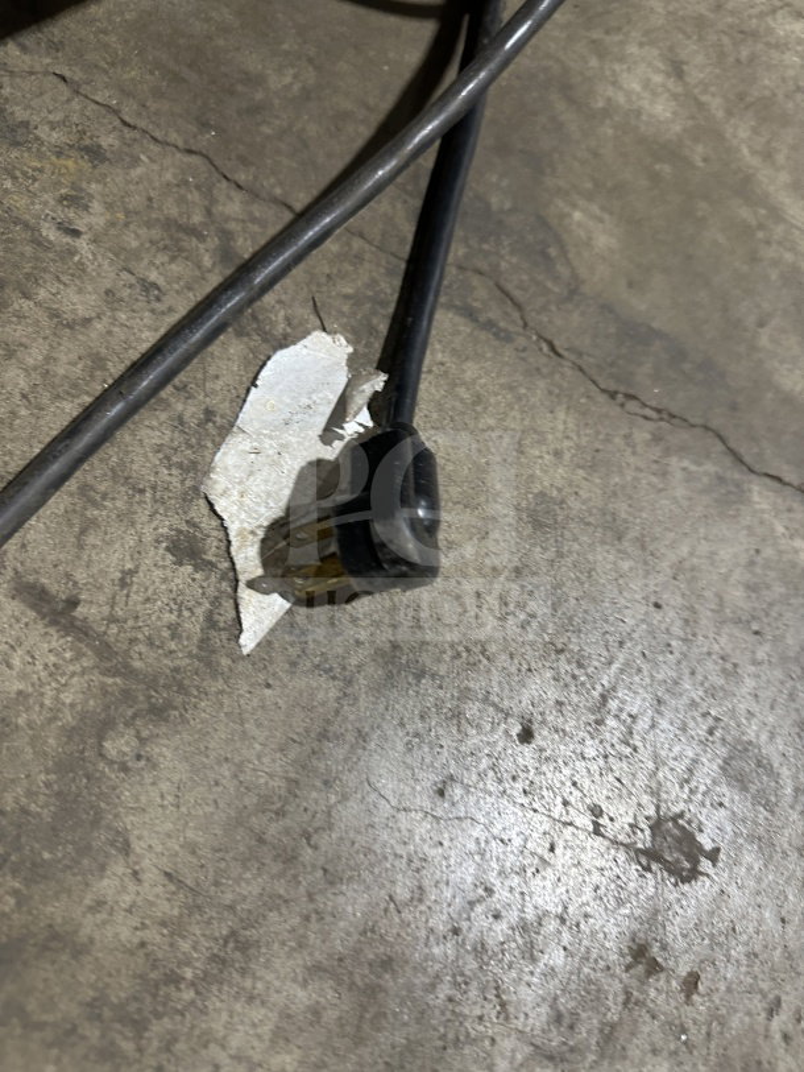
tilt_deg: -64.8
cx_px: 402
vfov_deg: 71.6
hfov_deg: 56.8
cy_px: 536
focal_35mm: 24
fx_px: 743
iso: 400
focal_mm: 6.86
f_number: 1.78
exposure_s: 1/60
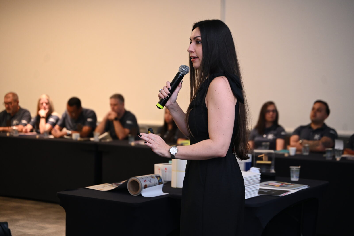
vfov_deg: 18.2
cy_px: 118
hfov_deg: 27.0
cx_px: 177
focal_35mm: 75
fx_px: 737
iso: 2000
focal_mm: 75
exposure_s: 1/100
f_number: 2.8
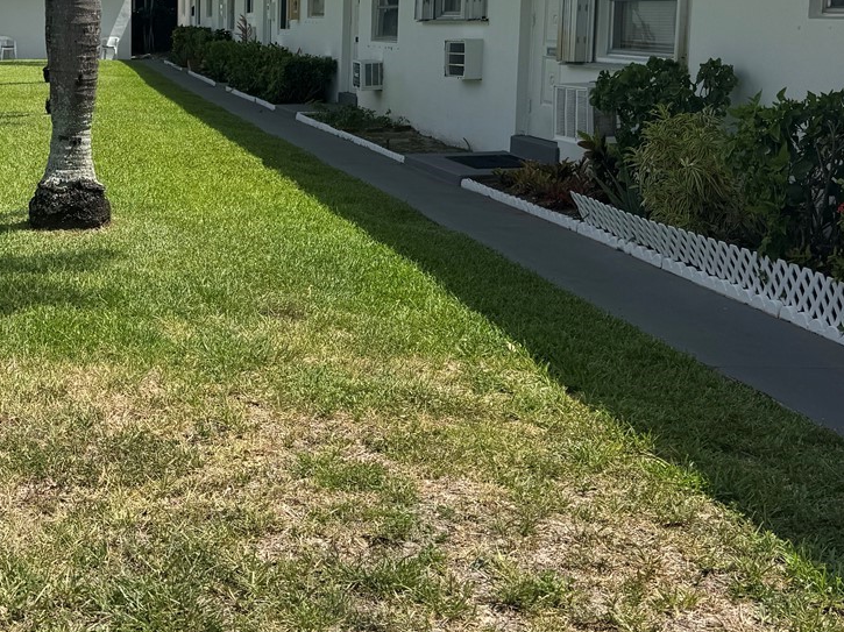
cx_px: 111
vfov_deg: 27.3
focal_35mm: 53
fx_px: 1292
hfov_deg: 34.5
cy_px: 193
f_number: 1.78
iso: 80
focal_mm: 6.76
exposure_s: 1/4310
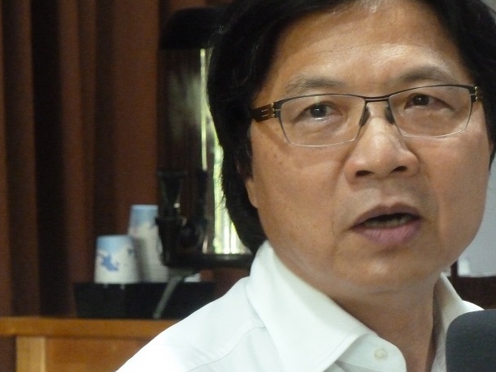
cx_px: 340
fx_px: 4268
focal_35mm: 298
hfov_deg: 6.6
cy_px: 240
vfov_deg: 5.0
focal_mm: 32.1
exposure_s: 1/15
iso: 800
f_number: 4.5
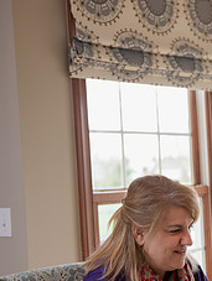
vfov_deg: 19.0
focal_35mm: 103
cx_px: 288
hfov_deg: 13.8
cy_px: 195
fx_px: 839
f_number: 3.2
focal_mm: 42
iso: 640
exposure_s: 1/200
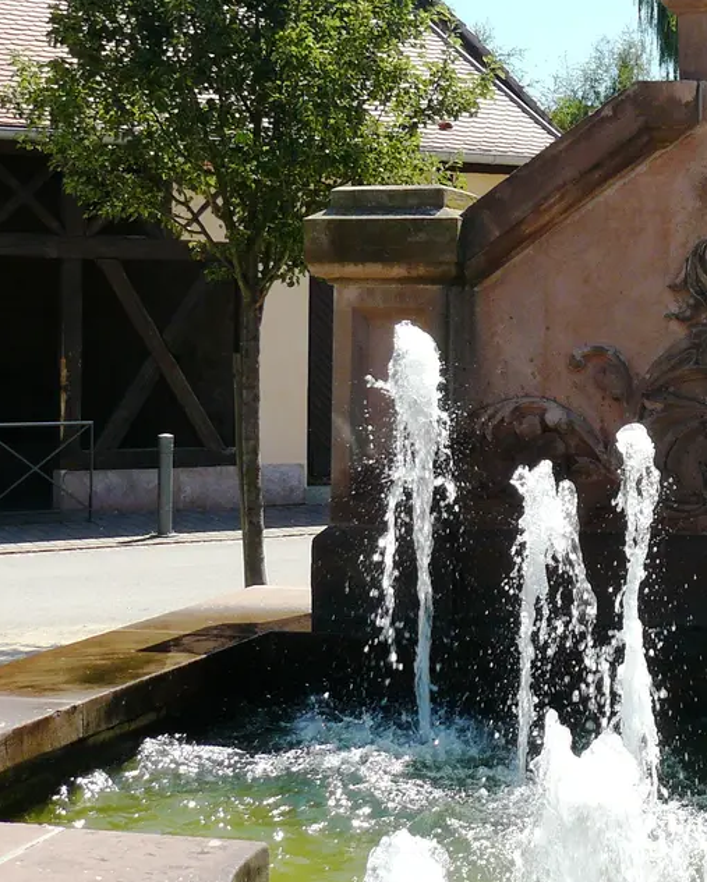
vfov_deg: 26.6
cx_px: 824
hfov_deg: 20.3
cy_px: 295
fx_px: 1856
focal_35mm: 71
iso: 100
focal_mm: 6
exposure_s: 1/250
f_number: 5
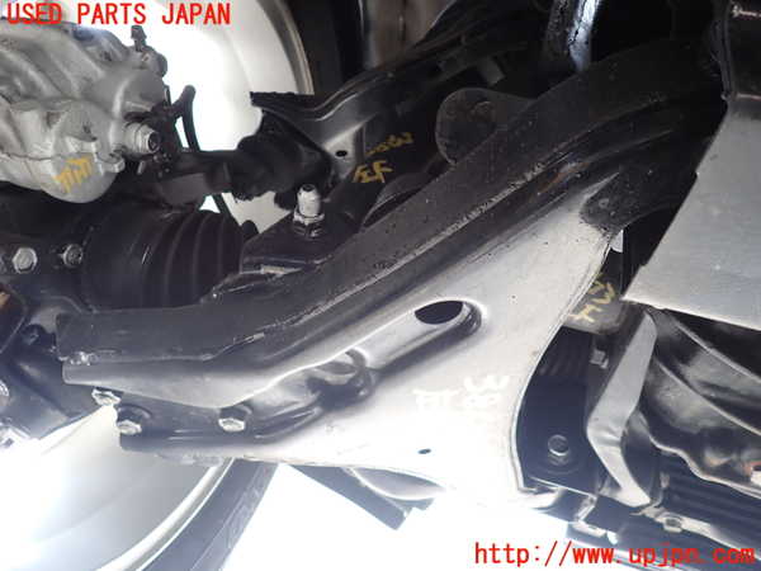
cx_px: 380
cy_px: 286
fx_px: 550
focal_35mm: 25
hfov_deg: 69.4
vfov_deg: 54.9
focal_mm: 4.5
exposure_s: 1/60
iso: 125
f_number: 2
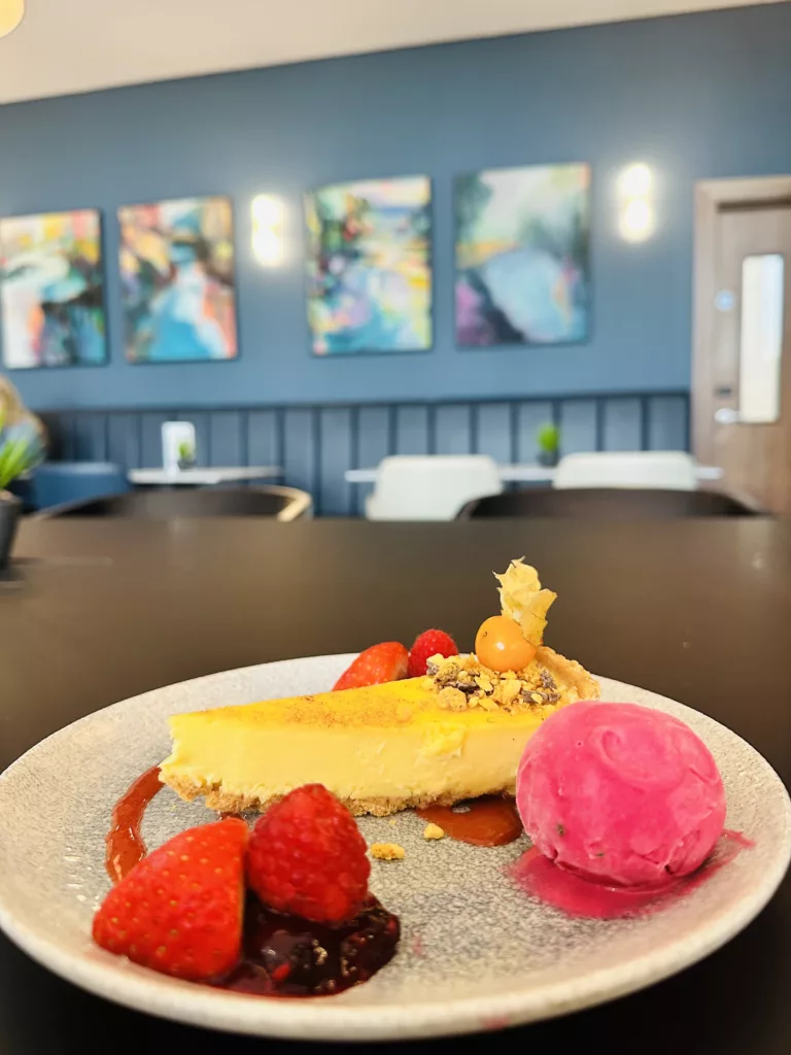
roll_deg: +0.7
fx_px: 731
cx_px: 396
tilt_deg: -5.0
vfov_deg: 71.6
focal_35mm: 24
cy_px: 528
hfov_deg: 56.8
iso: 250
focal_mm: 6.86
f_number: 1.78
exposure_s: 1/50
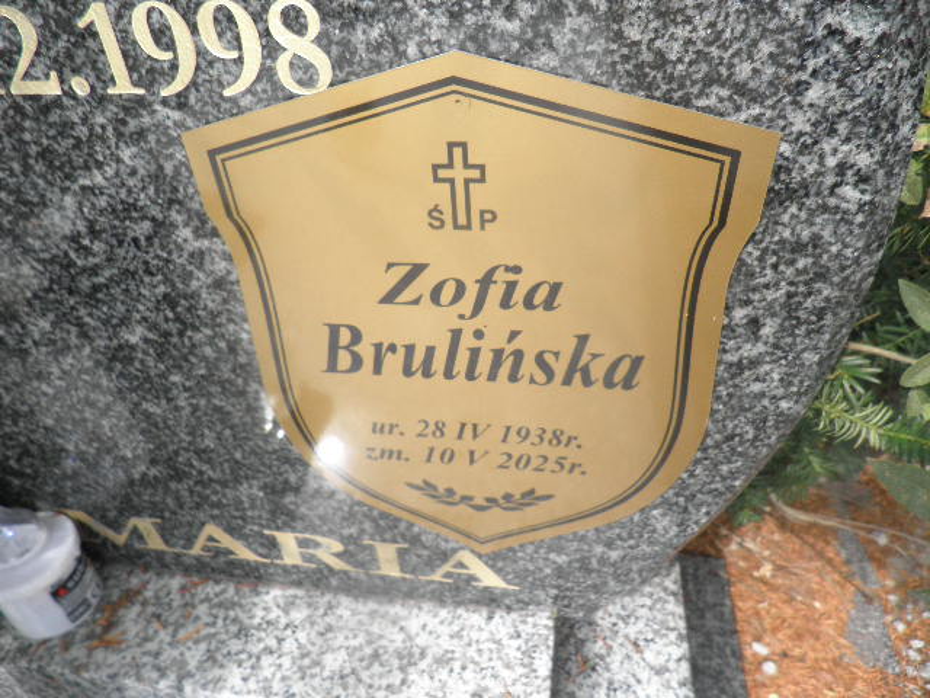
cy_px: 349
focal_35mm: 24
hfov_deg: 71.6
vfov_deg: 56.8
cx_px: 465
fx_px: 645
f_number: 3.3
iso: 64
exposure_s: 1/160
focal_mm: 4.3
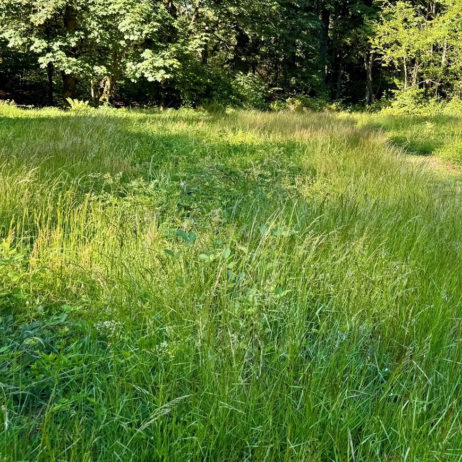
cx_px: 382
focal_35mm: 39
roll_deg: -5.4
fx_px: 589
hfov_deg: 40.7
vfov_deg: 42.2
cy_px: 148
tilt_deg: -5.1
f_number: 1.78
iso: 80
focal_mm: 6.76
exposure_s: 1/499
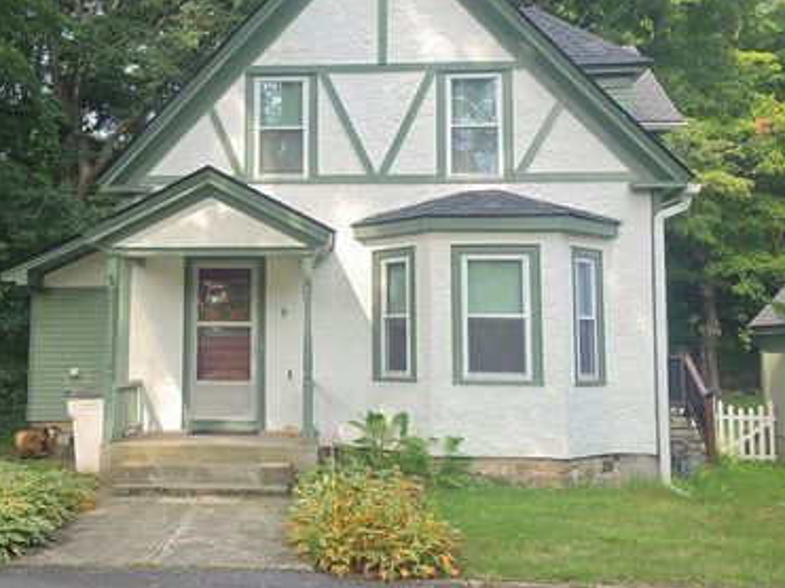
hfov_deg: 57.5
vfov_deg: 44.9
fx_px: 703
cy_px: 208
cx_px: 286
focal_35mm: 31
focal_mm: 6.5
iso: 10
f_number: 1.4
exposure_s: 1/166
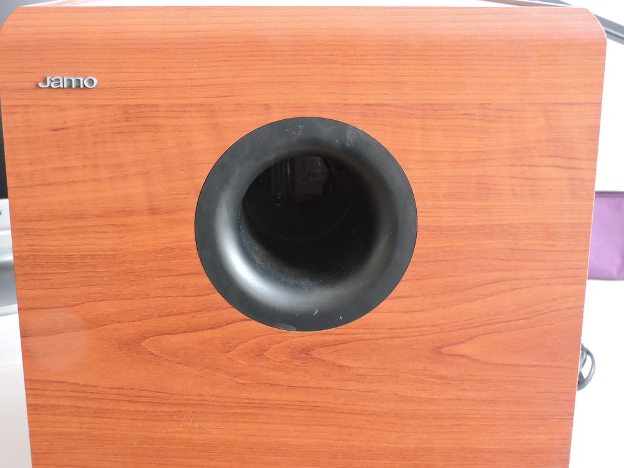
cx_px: 312
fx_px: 901
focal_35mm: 50
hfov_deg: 38.2
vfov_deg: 29.1
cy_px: 234
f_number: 3.6
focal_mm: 8.9
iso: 400
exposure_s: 1/25
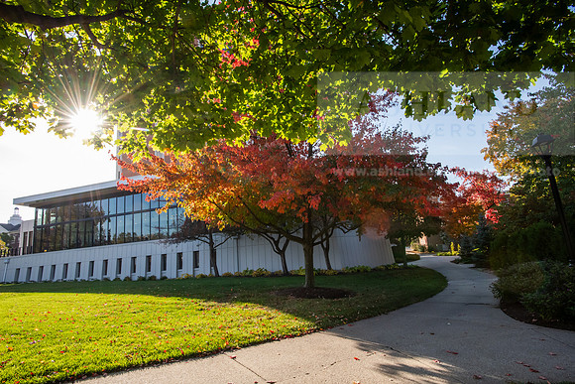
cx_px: 288
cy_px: 192
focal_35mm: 20
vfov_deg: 62.0
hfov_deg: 84.0
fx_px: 320
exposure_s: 1/125
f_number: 18
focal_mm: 20
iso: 800
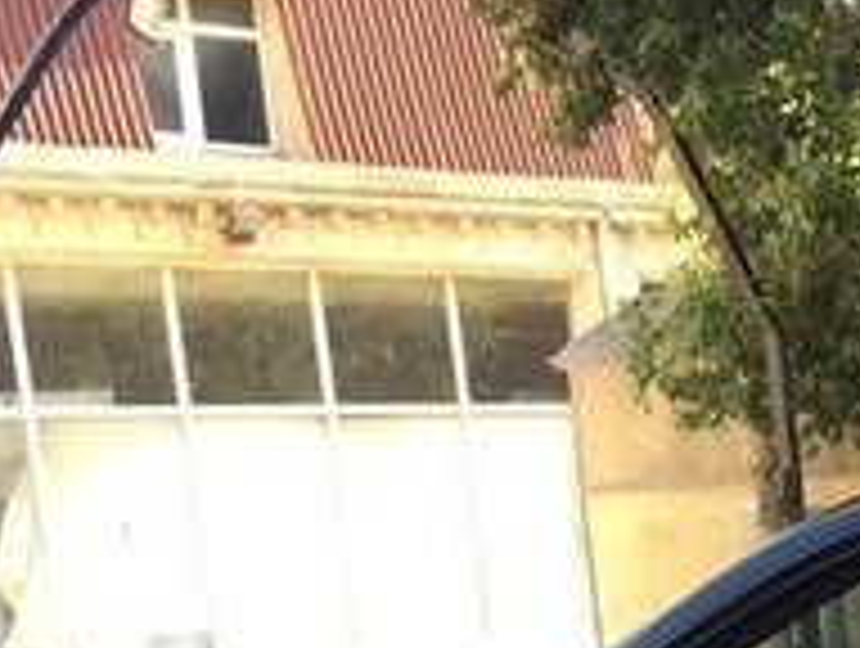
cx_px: 1369
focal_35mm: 100
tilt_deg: -9.3
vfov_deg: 14.0
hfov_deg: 17.3
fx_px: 2489
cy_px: 952
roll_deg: +2.1
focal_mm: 4.15
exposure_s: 1/111
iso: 32
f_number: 2.2
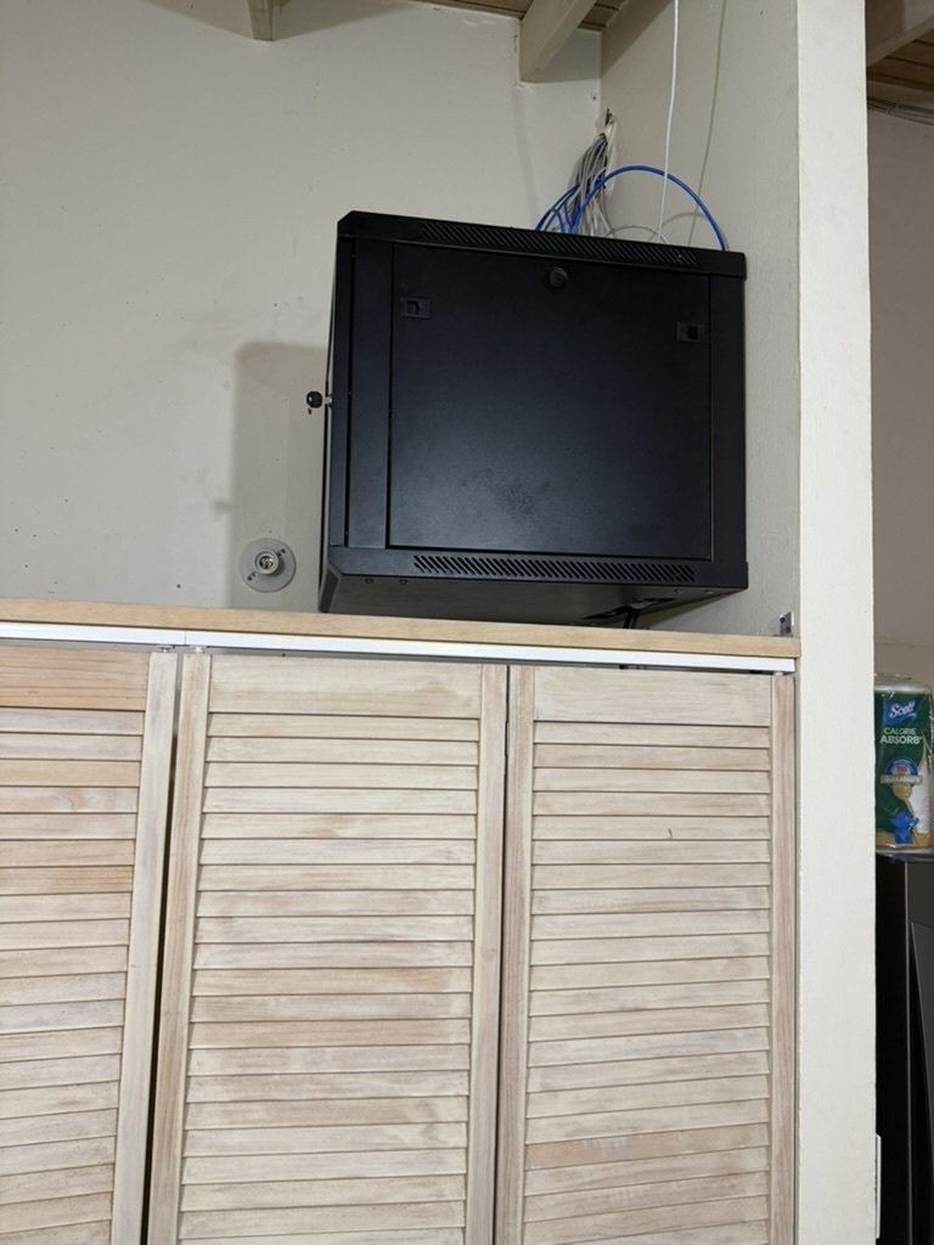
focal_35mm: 24
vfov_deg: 71.6
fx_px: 863
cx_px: 467
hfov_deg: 56.8
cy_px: 622
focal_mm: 6.76
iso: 250
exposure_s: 1/50
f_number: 1.78
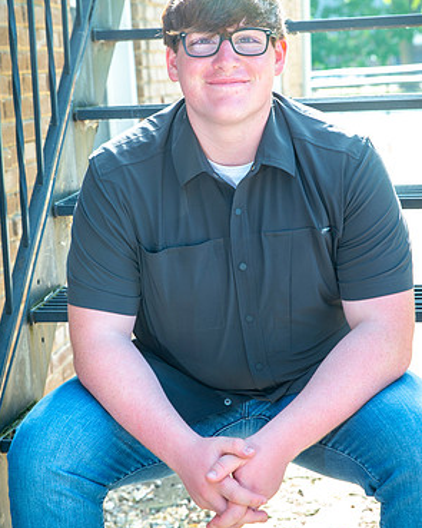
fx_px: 1109
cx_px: 210
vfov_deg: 26.8
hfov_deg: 21.5
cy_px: 239
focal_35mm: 71
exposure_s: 1/60
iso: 320
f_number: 7.1
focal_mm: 62
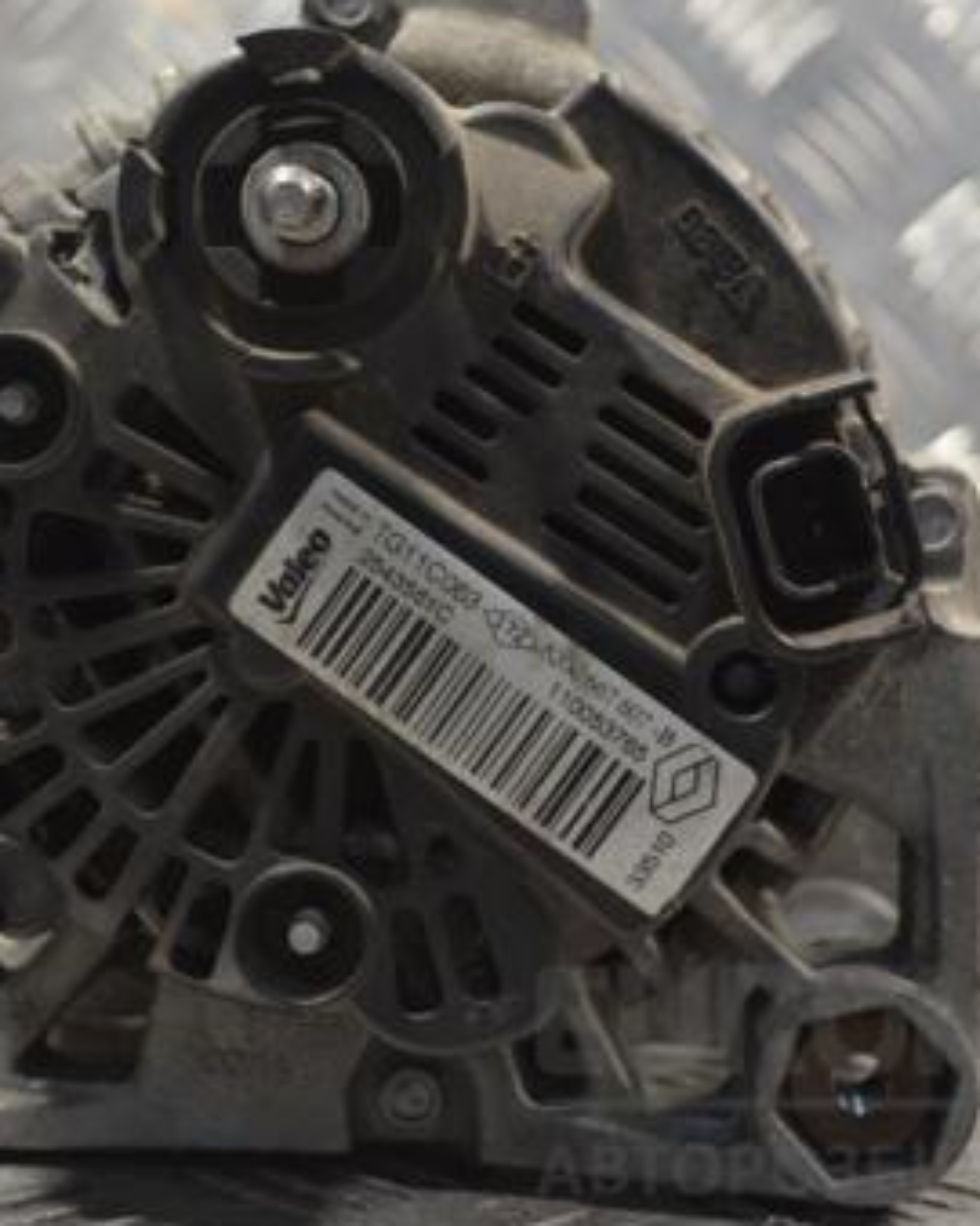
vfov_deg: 23.8
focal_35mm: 80
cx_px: 468
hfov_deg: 19.2
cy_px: 537
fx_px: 2903
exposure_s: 1/60
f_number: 4.8
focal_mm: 32
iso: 400
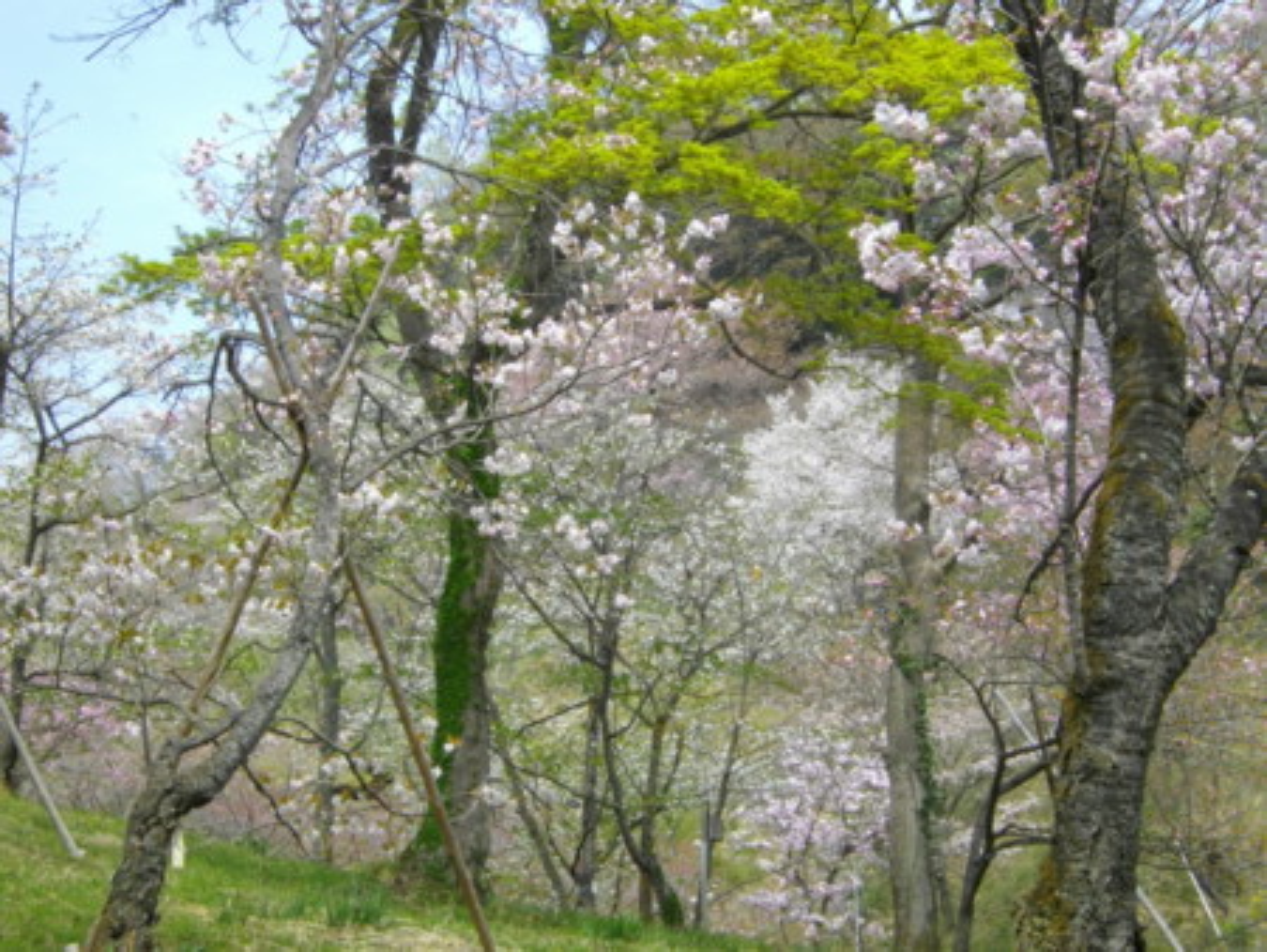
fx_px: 2271
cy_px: 476
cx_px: 634
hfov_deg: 31.2
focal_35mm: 62
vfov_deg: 23.7
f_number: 7.9
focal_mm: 11
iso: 100
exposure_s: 1/80
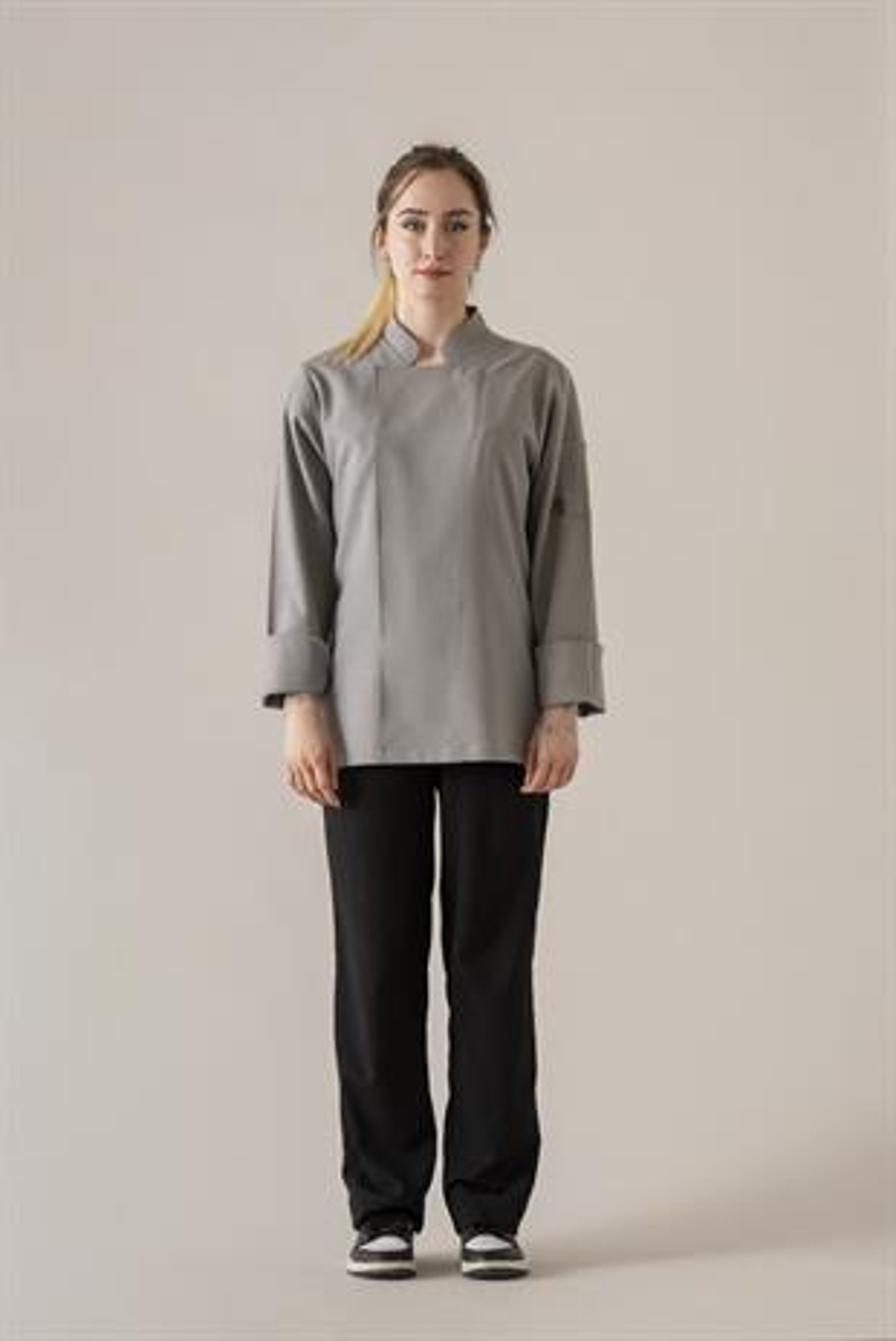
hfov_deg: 11.3
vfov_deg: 16.8
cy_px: 670
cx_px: 448
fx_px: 4548
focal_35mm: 122
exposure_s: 1/160
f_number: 11
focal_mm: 122
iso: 320
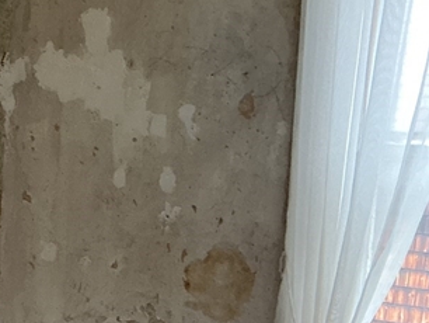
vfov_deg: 15.0
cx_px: -188
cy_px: 331
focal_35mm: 97
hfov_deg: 18.3
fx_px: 1203
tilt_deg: -8.9
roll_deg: +0.9
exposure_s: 1/60
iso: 160
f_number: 1.8
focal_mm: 3
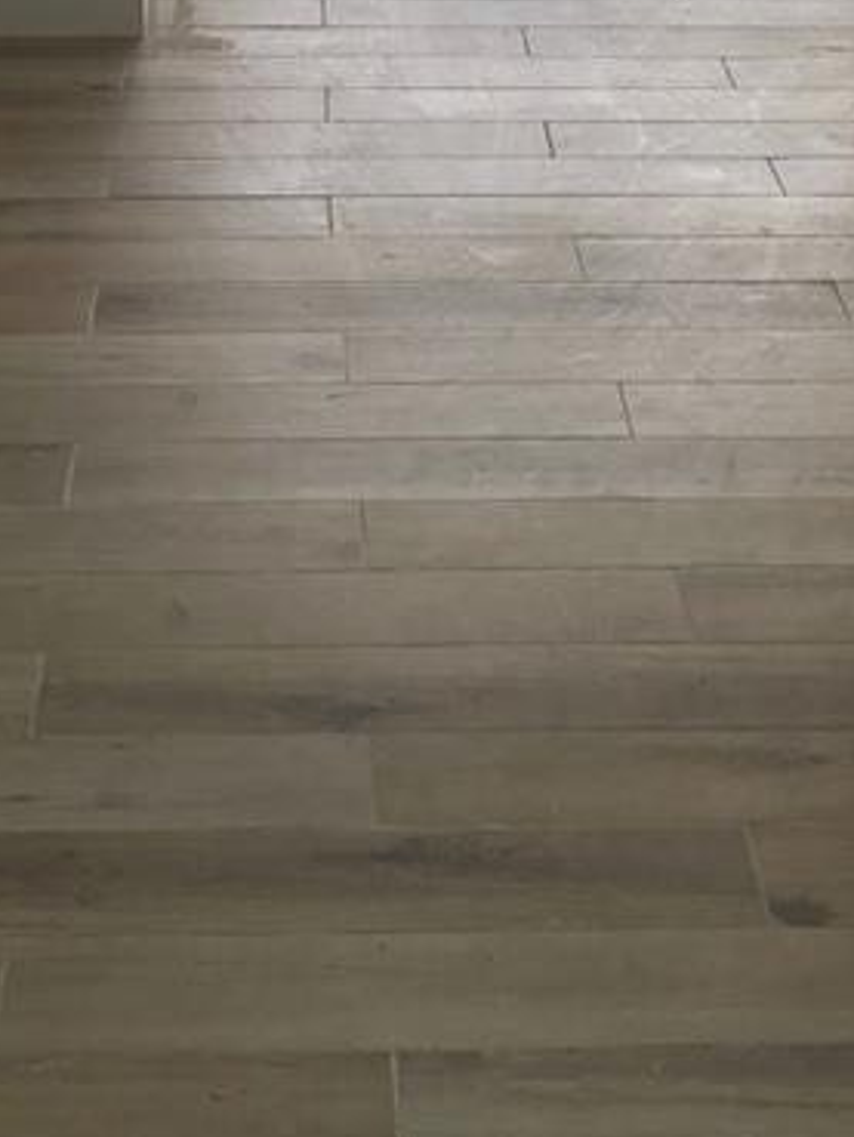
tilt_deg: -14.5
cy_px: -99
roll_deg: +0.3
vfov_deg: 20.6
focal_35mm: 91
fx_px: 2992
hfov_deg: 16.2
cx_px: 376
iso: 20
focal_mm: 4
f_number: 1.8
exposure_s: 1/123
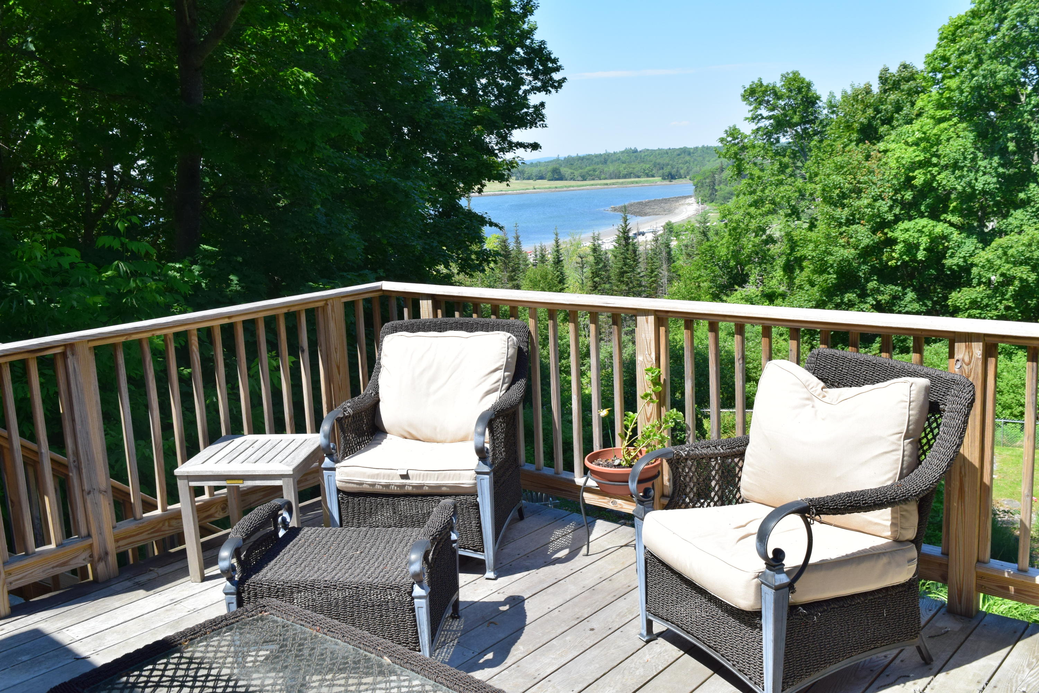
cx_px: 520
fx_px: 996
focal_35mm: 34
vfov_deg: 38.4
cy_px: 346
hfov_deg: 55.1
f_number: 11
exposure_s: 1/500
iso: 400
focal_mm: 23
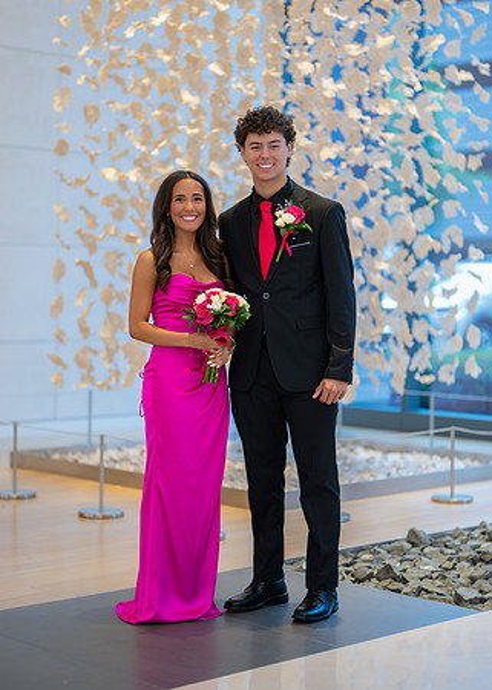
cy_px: 349
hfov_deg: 18.8
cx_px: 250
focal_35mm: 76
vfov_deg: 26.2
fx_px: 1484
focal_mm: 50
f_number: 1.2
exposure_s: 1/800
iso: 800
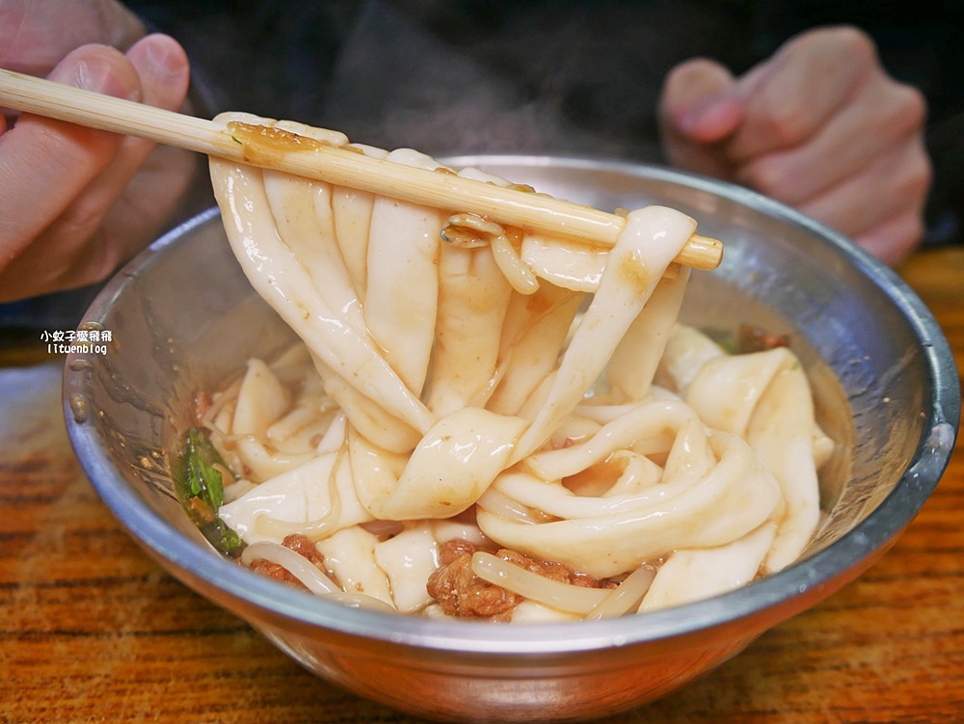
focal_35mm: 28
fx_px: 780
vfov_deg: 49.8
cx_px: 482
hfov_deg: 63.4
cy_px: 362
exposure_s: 1/60
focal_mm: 14
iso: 200
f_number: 3.5
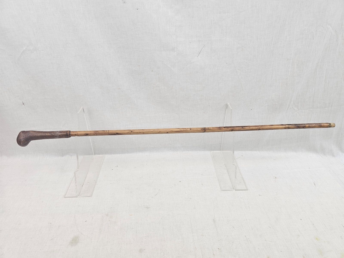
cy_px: 129
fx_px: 229
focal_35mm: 23
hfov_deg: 73.9
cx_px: 172
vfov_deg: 58.9
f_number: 1.7
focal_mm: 6.3
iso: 32
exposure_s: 1/100
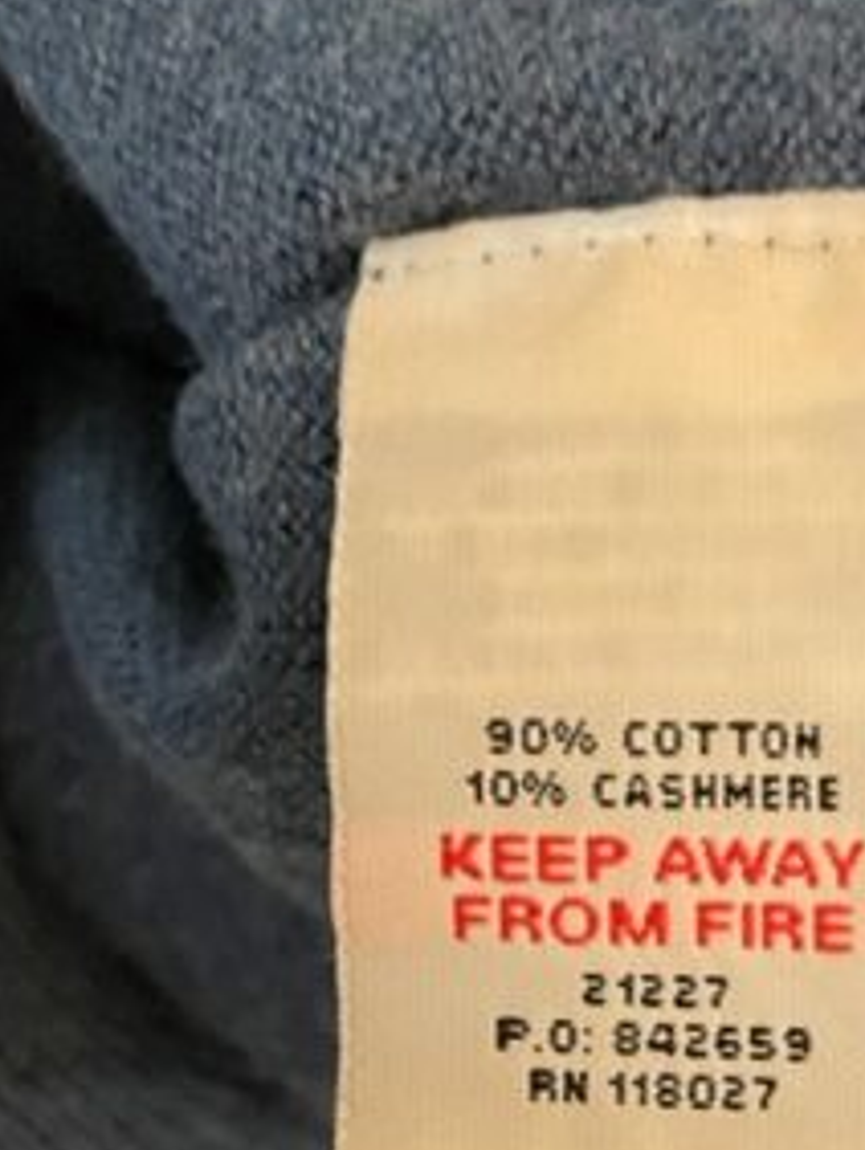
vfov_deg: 32.1
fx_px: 1963
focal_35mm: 59
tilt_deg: -31.4
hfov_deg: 23.8
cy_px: 856
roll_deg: -8.9
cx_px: 869
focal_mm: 4.2
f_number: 1.6
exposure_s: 1/25
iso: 500
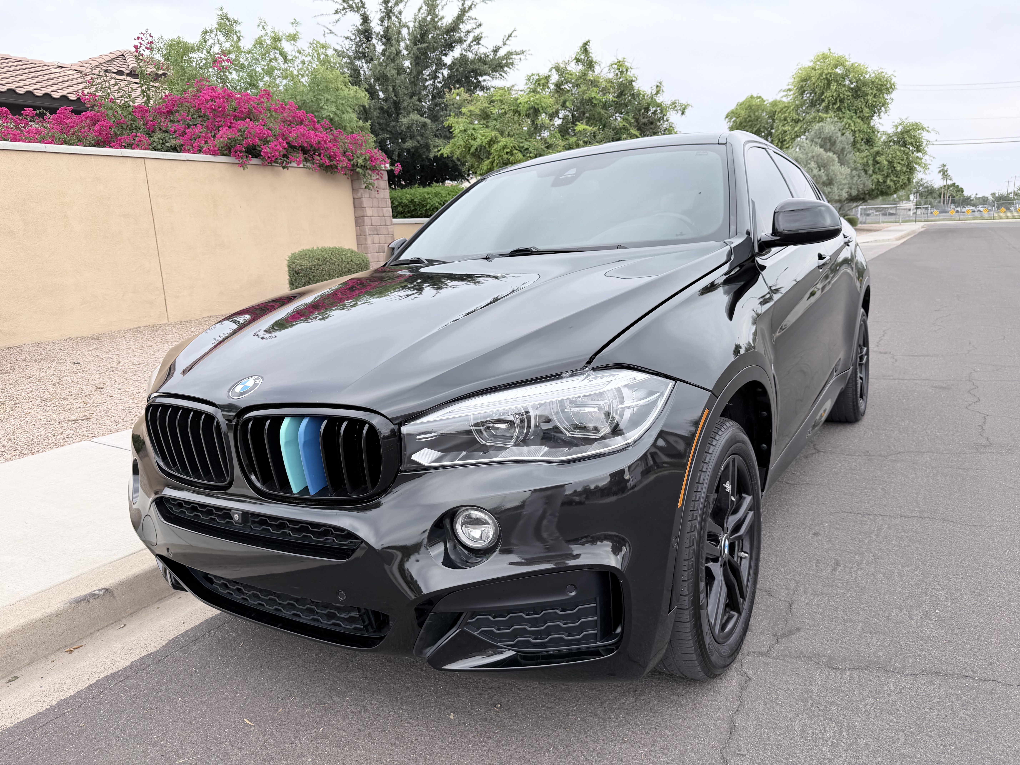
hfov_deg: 71.6
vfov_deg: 56.8
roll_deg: +3.7
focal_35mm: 24
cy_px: 382
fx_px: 707
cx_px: 510
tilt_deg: -12.4
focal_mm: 6.76
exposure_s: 1/543
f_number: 1.78
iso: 80
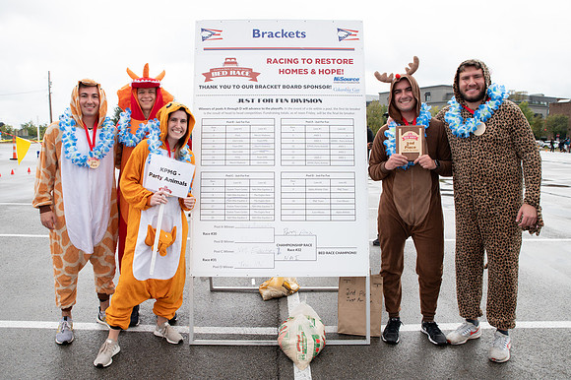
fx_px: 429
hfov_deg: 67.2
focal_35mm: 27
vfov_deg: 47.7
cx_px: 273
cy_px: 191
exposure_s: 1/320
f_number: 6.3
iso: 400
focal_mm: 24
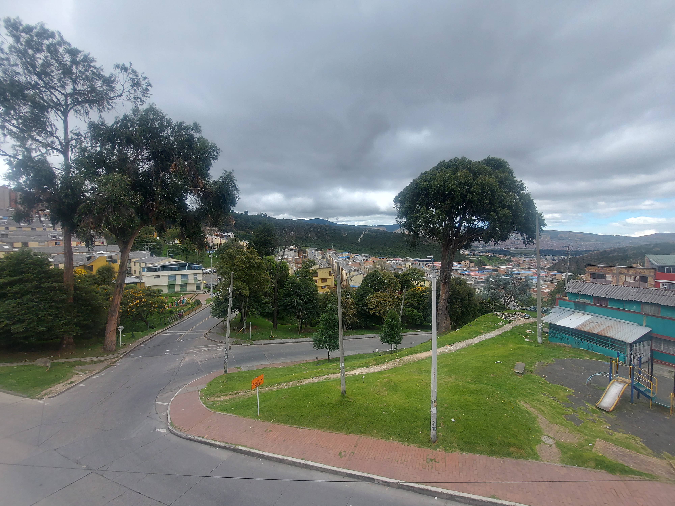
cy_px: 253
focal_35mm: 13
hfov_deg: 106.2
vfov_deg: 89.9
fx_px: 253
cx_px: 338
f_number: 2.2
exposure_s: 1/885
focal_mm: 1.74
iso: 50
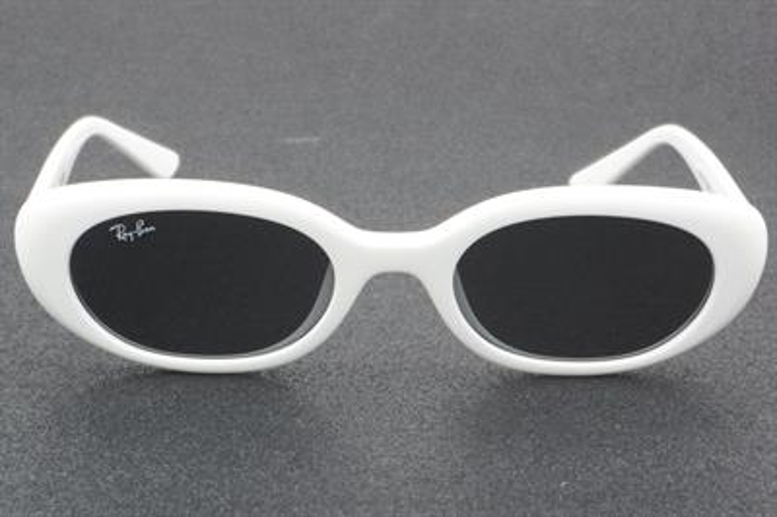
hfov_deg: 27.0
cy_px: 258
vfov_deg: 18.2
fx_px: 1617
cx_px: 388
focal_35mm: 75
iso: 100
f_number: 29
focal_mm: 50
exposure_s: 1.3
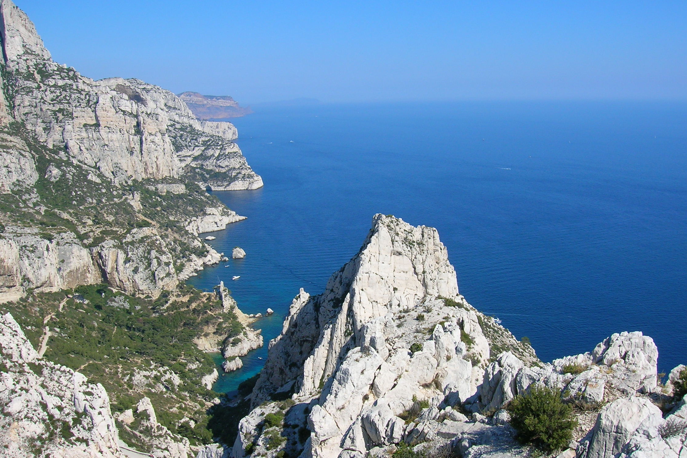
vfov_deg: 36.9
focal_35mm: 36
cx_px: 347
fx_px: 687
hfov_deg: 53.1
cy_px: 241
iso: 50
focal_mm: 5.7
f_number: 4.9
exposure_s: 1/542
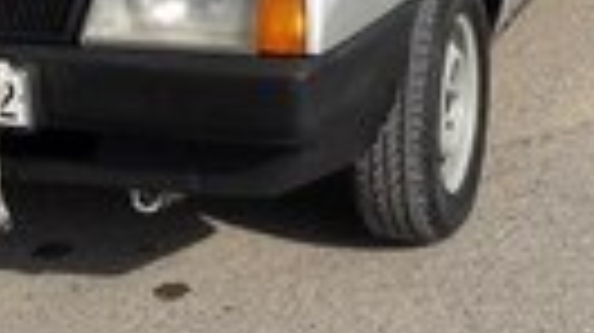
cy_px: -148
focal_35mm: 115
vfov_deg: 10.2
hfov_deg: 18.6
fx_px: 1810
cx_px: 364
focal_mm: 3.7
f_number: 1.9
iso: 40
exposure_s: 1/1812
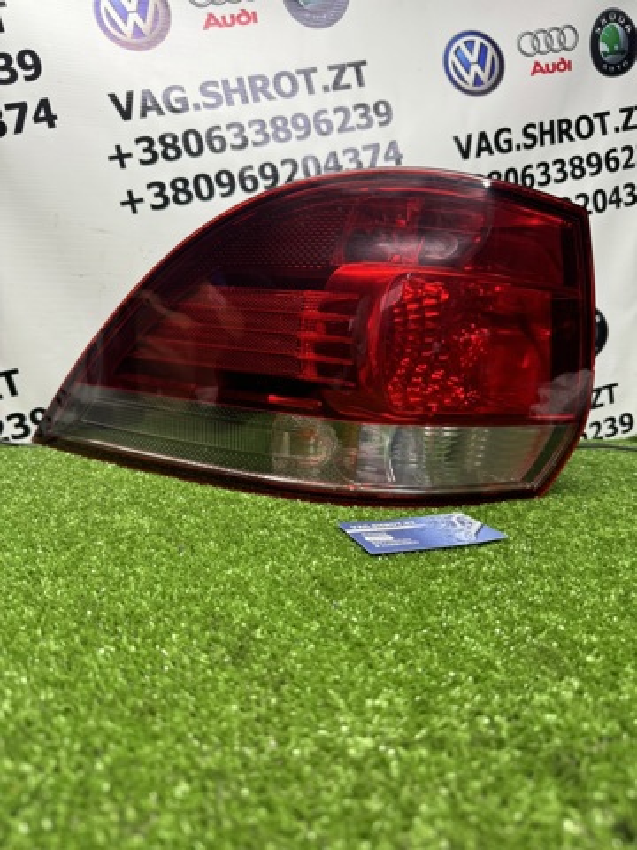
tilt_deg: -8.9
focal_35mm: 24
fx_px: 589
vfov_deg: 71.6
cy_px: 425
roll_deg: -2.8
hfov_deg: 56.8
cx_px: 318
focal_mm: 6.76
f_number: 1.78
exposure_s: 1/100
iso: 100
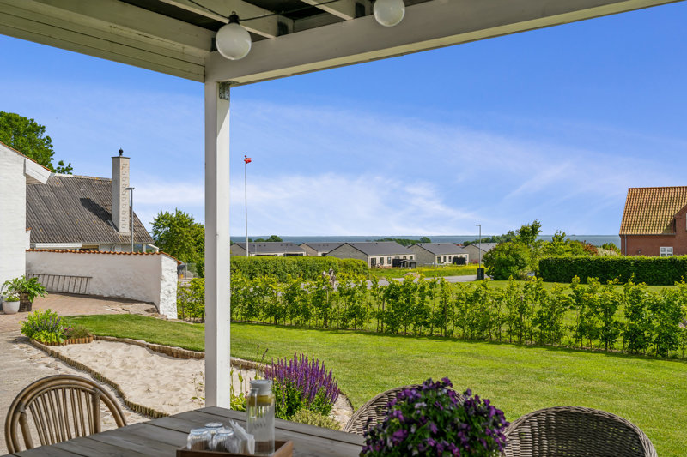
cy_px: 228
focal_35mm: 35
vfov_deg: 37.8
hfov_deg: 54.4
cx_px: 344
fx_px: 668
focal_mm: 35
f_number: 6.3
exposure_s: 1/800
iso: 160
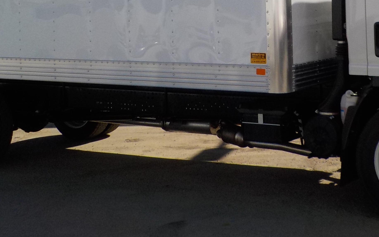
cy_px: -23
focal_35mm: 72
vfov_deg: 17.5
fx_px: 744
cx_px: 235
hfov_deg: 28.5
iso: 125
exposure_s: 1/1000
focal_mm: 4.1
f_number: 3.3
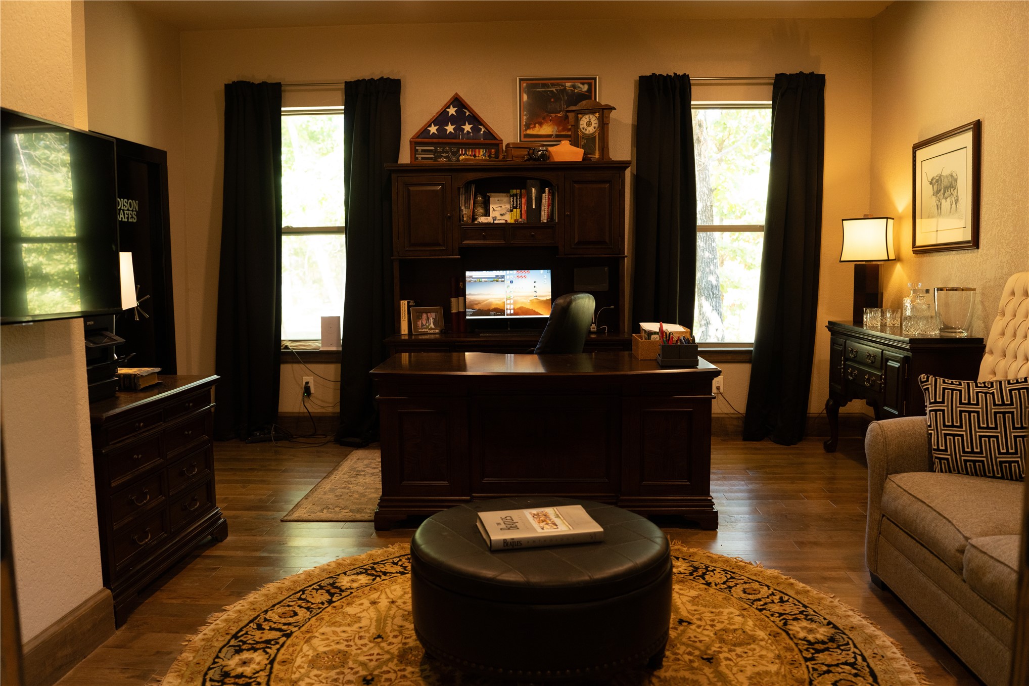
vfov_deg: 46.4
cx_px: 514
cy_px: 343
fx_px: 800
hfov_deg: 65.5
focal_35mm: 28
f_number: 2.8
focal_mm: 28
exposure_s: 1/200
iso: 2000
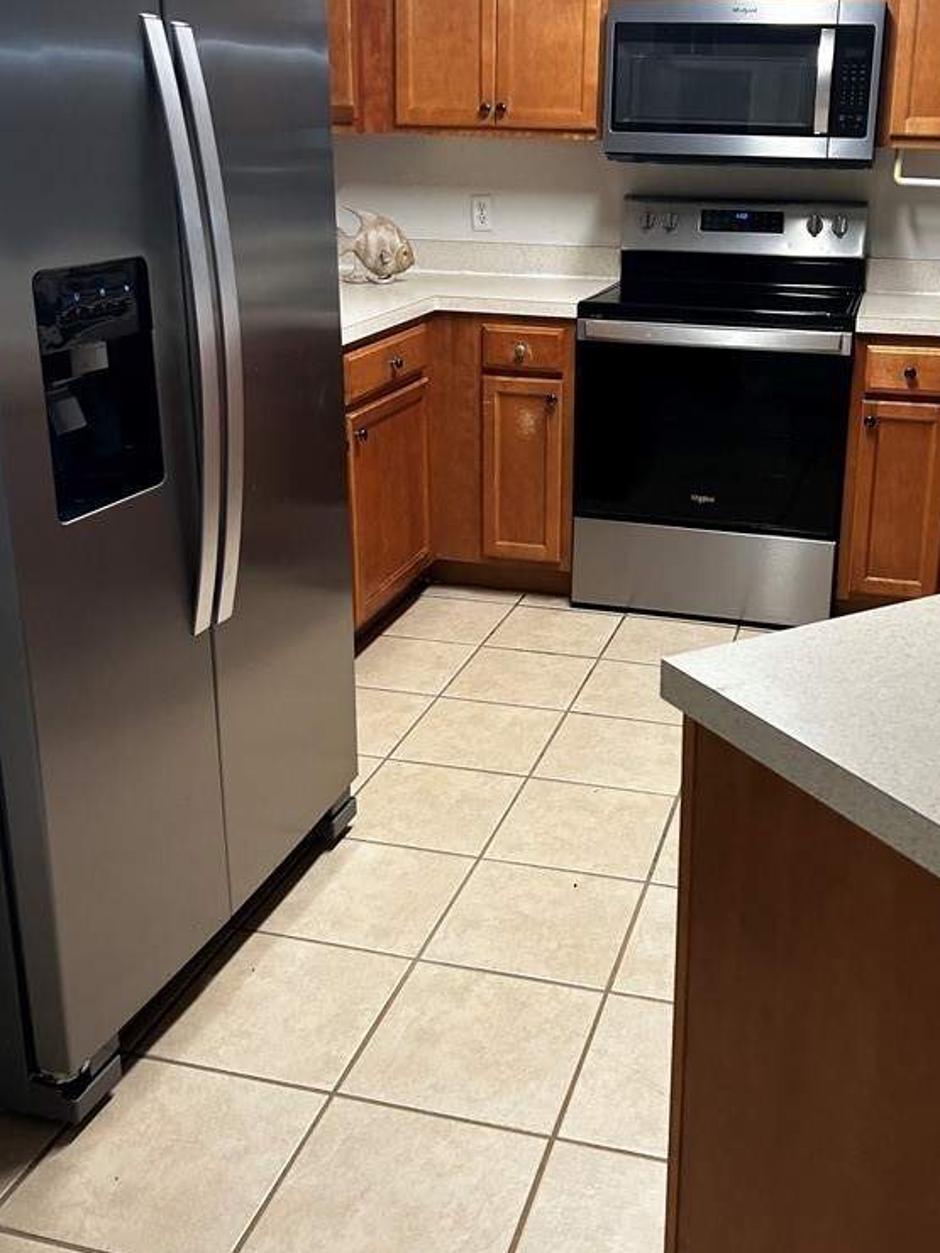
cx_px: 583
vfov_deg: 51.1
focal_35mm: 36
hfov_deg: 39.4
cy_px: 511
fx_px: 1303
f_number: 1.5
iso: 125
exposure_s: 1/60
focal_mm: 5.7
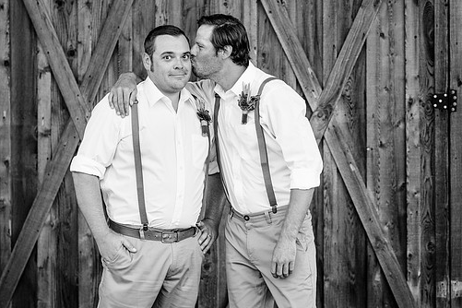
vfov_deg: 10.5
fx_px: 1681
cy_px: 122
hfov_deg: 15.6
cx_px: 230
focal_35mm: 131
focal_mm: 102
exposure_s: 1/250
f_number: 4
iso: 125
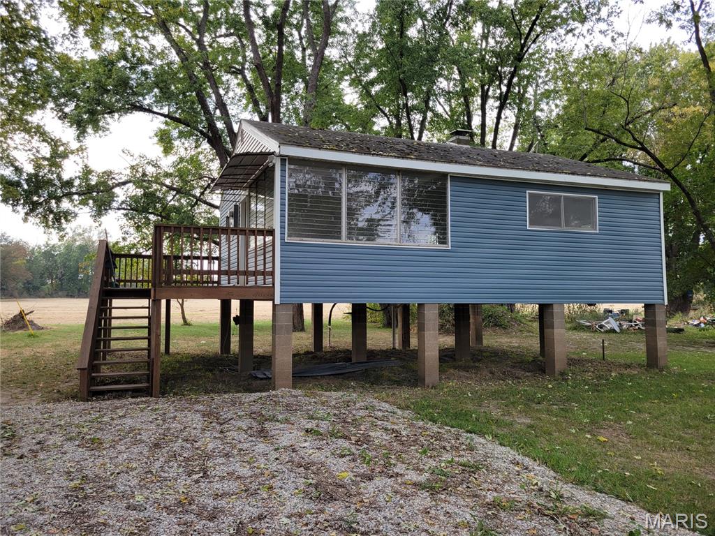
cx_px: 358
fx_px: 537
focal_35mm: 26
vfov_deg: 53.1
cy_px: 268
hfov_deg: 67.3
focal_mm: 5.4
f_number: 1.8
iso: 40
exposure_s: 1/423
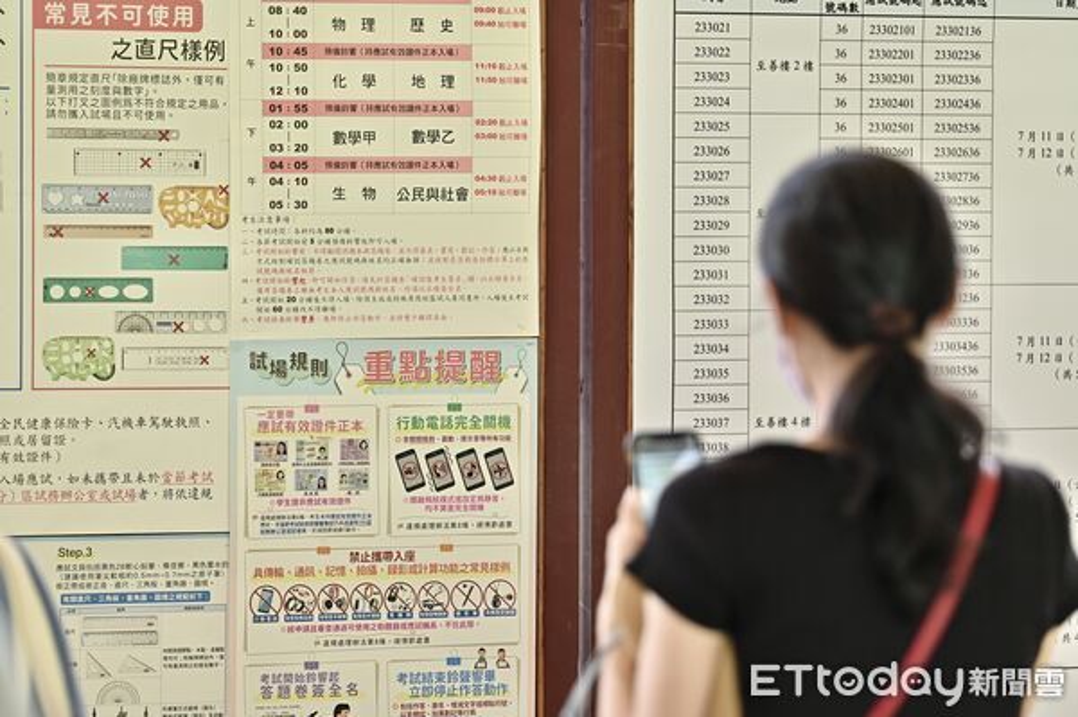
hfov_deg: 13.7
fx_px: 4488
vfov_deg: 9.1
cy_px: 358
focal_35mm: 150
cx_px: 539
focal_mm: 150
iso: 500
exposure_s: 1/250
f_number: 3.5
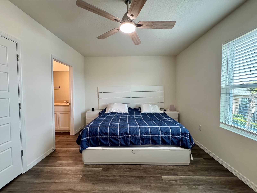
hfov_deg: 102.1
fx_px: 104
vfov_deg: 85.7
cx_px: 128
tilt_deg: -2.7
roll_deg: +0.0
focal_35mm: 14
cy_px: 96
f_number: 2.2
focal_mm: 2.22
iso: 320
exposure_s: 1/120
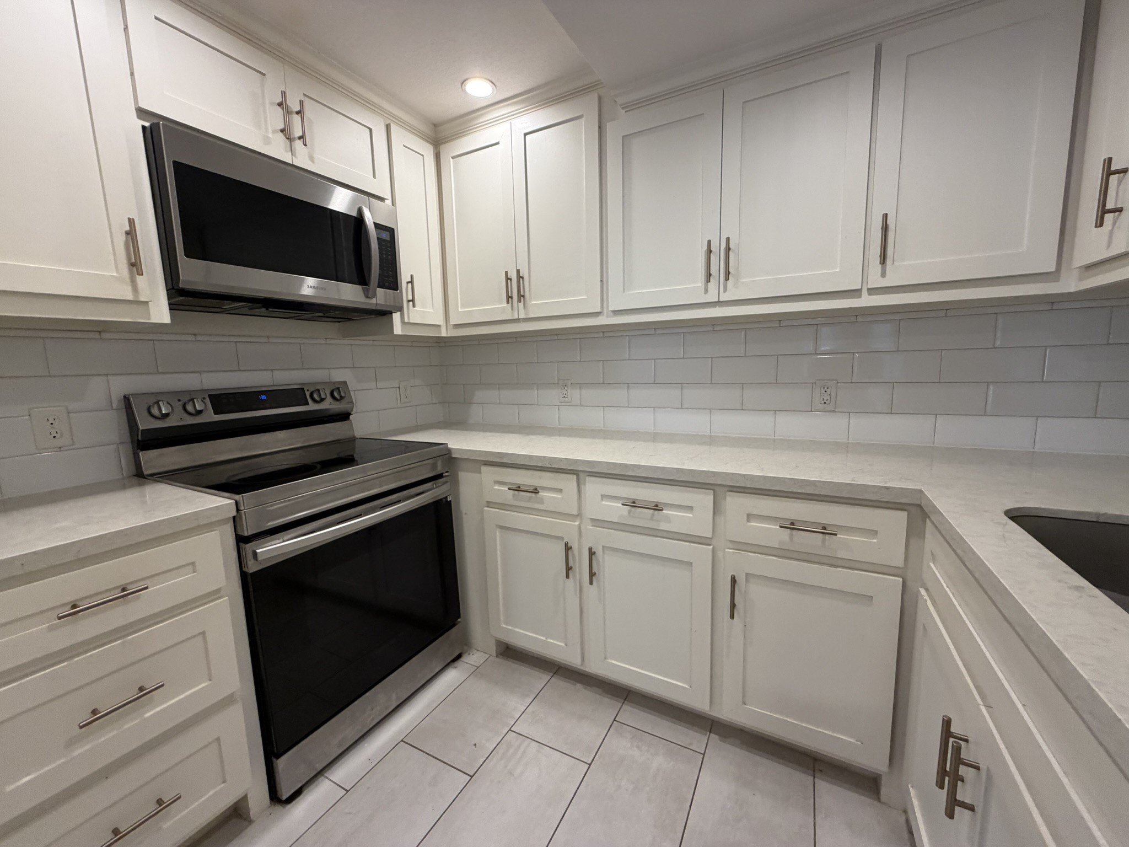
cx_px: 564
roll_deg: +3.5
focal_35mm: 14
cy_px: 424
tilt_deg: -7.2
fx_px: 457
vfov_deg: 85.7
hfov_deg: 102.1
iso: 250
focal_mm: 2.22
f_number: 2.2
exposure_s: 1/120
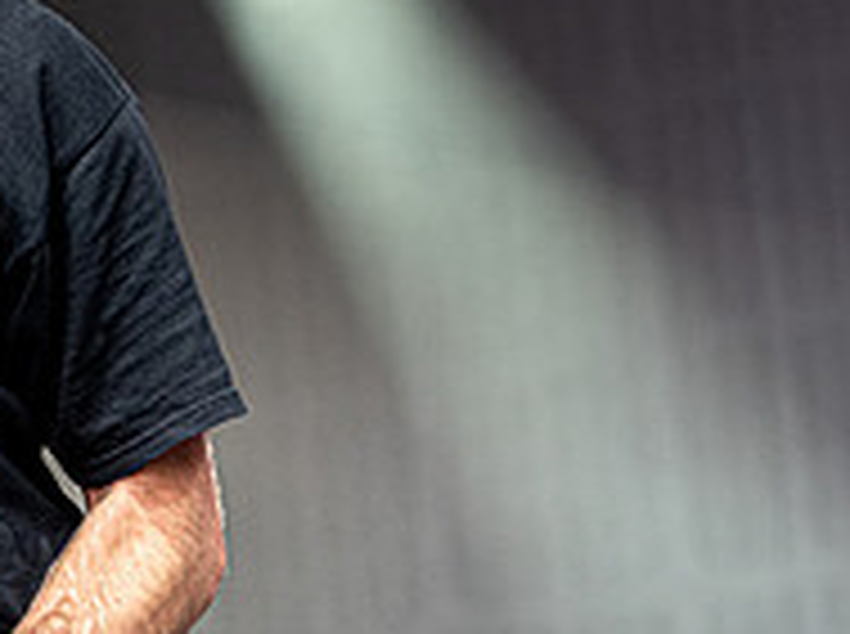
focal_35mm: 281
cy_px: 286
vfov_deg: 5.3
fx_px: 6887
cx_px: -346
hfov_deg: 7.0
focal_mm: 95
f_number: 4
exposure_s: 1/640
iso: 1400
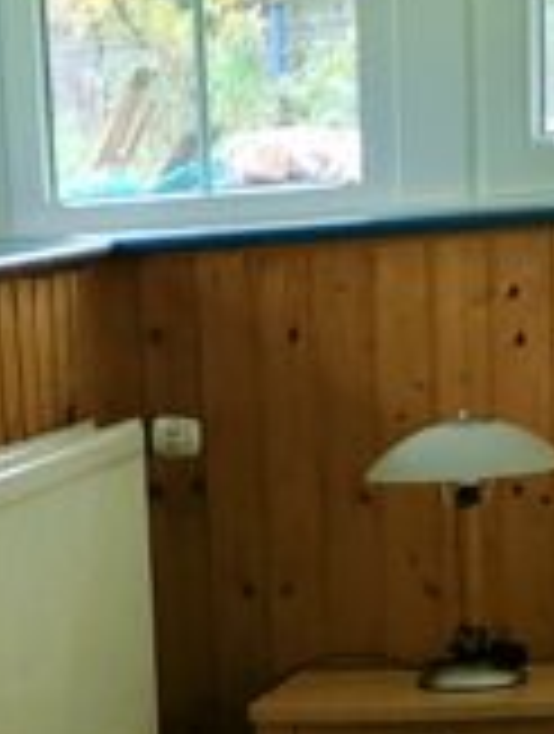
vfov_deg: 10.9
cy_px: 1518
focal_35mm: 163
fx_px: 3465
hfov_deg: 9.1
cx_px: 27
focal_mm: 5.4
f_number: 1.8
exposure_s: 1/50
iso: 400
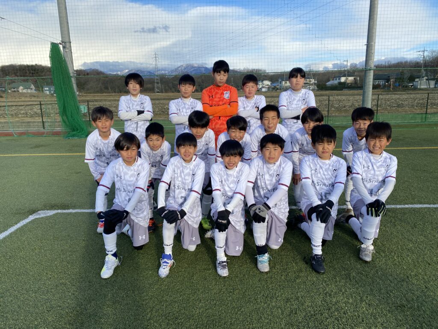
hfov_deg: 67.3
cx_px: 219
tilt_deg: -11.7
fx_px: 329
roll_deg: +0.2
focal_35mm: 26
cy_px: 164
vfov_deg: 53.1
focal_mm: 4.25
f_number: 1.8
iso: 32
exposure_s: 1/1522
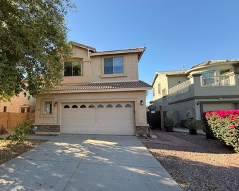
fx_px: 134
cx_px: 88
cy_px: 103
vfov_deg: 70.7
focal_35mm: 19
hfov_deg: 81.5
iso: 64
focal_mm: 2.22
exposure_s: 1/472
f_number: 2.2
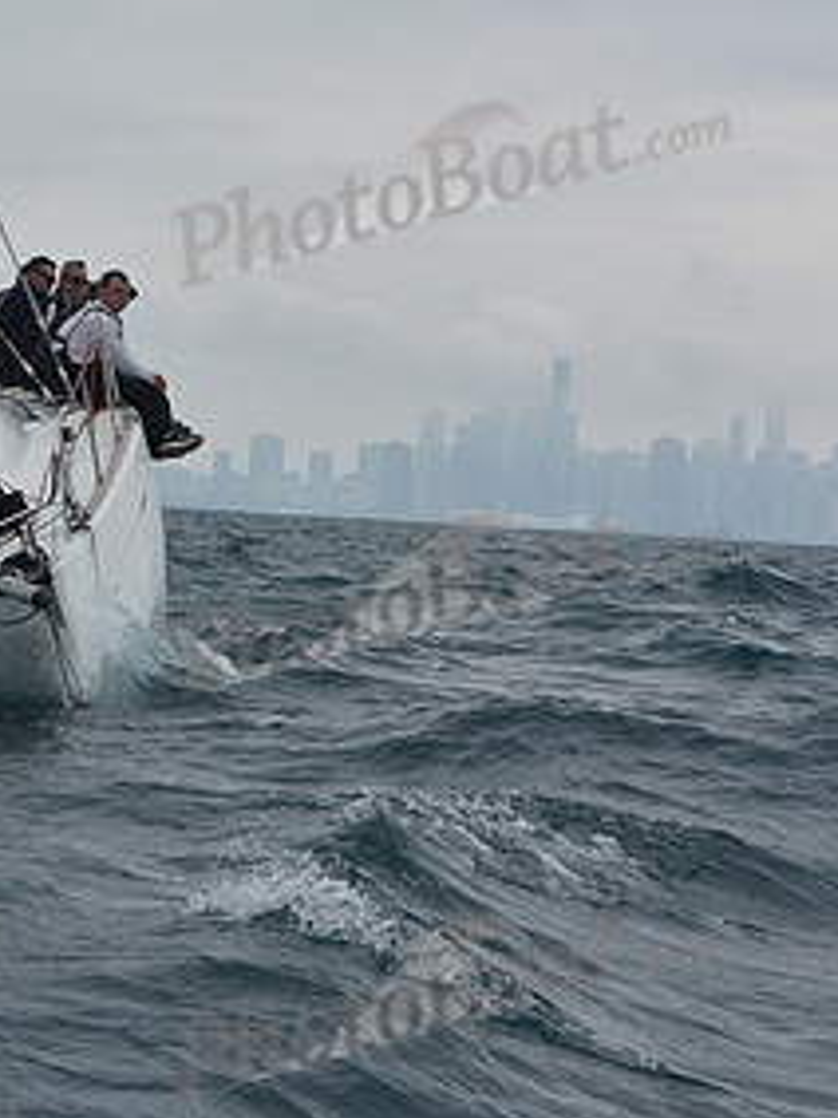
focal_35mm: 138
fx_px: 4458
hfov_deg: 10.6
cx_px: -28
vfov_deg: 14.3
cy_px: 444
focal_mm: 70
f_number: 8
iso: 250
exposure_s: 1/800
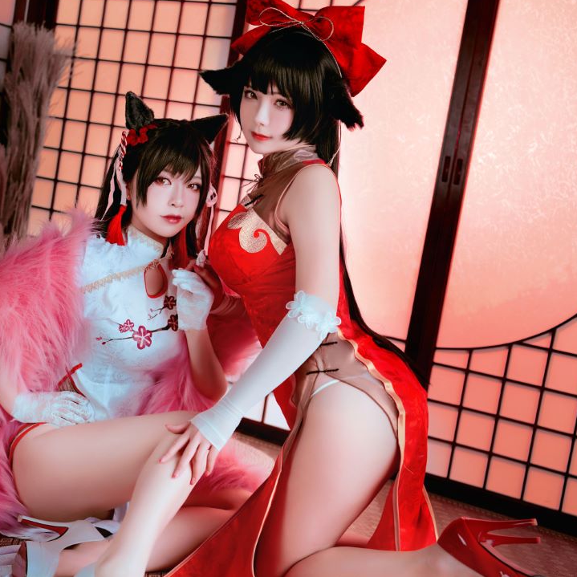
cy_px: 284
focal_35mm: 52
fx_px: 981
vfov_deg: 32.8
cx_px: 217
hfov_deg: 32.6
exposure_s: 1/100
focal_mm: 40
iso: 125
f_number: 2.8
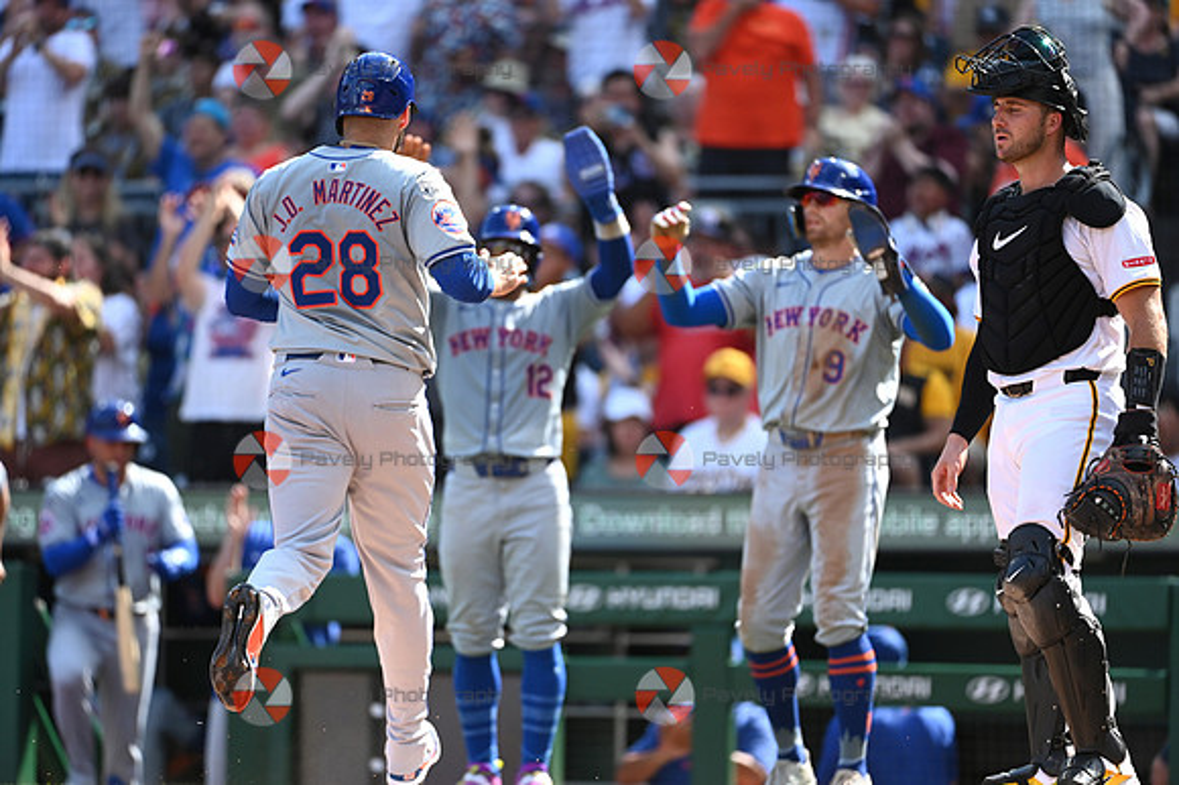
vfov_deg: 3.6
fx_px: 12437
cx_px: 590
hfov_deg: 5.4
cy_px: 392
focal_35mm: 380
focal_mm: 380
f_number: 4
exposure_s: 1/2500
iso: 1000
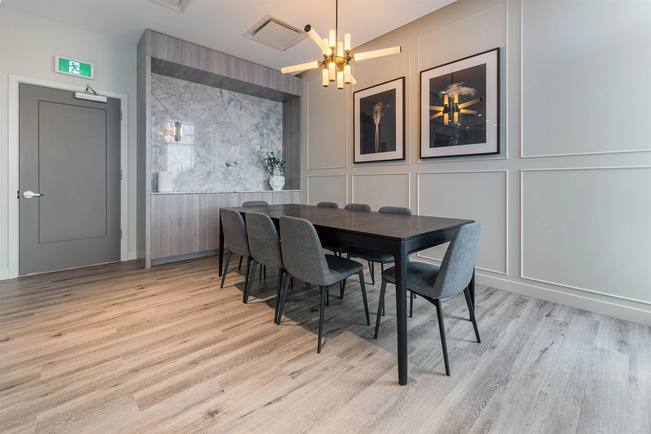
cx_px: 326
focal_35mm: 14
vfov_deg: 81.2
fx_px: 253
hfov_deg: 104.3
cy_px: 217
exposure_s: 1/60
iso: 100
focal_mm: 14
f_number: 6.3
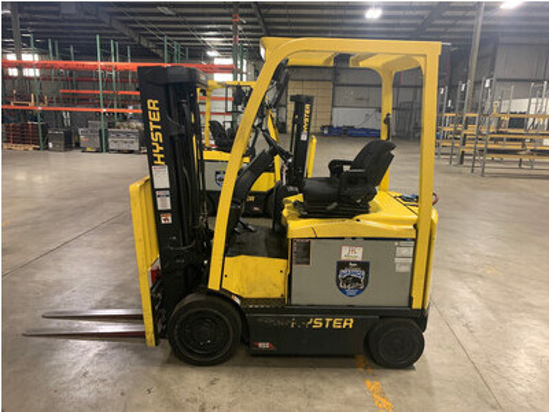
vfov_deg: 53.1
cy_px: 206
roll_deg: -1.6
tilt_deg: -13.0
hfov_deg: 67.3
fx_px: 412
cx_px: 274
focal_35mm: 26
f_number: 1.8
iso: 250
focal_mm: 4.25
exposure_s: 1/40
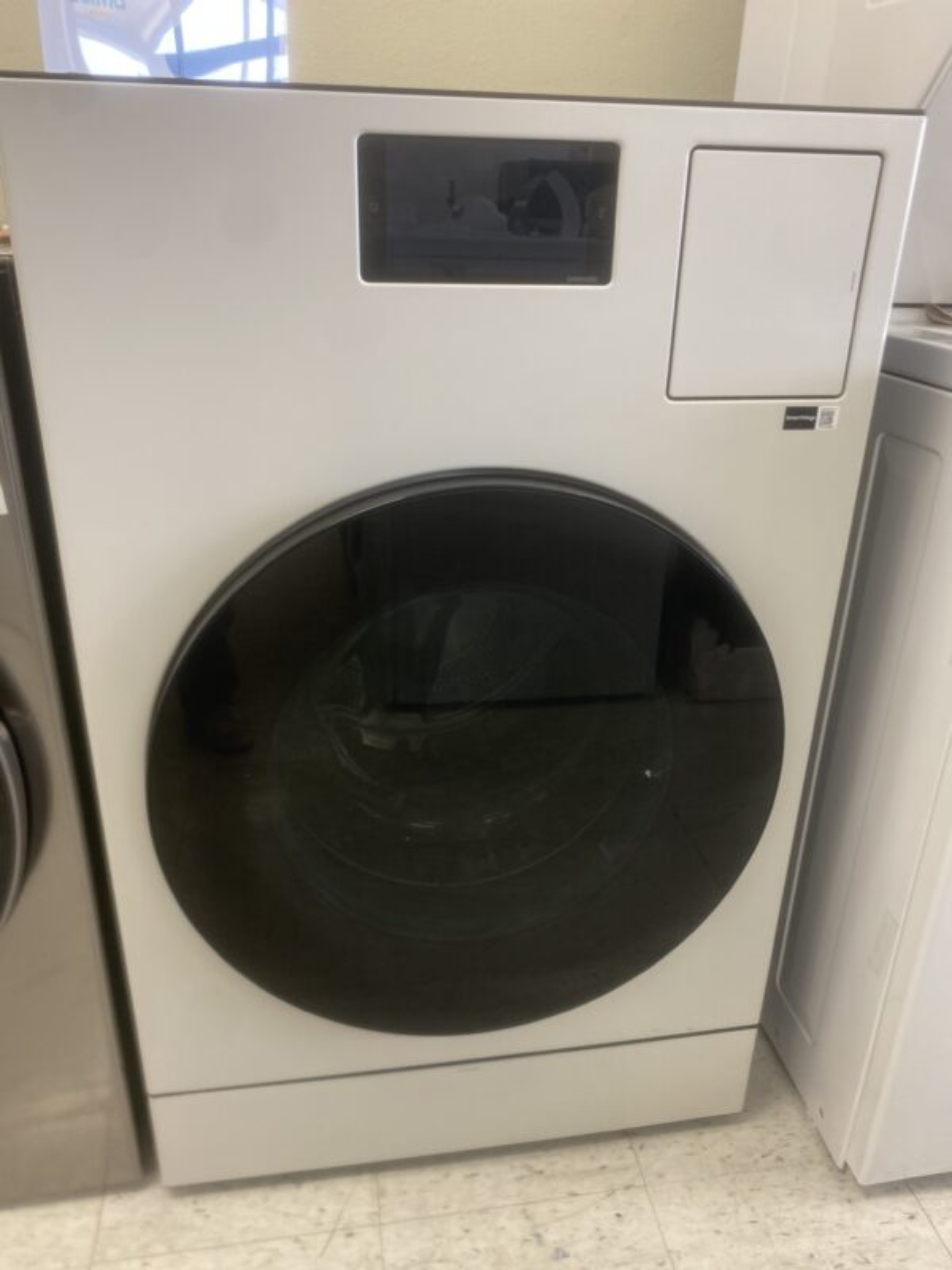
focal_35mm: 26
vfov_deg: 67.3
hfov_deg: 53.1
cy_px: 635
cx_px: 476
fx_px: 953
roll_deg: -1.3
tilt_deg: -23.6
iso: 80
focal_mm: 4.25
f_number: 1.8
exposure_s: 1/67
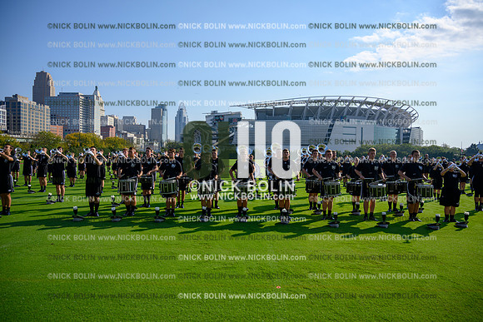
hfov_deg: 73.7
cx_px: 242
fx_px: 322
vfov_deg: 53.2
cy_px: 161
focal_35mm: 24
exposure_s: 1/1250
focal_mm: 24
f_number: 4
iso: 80
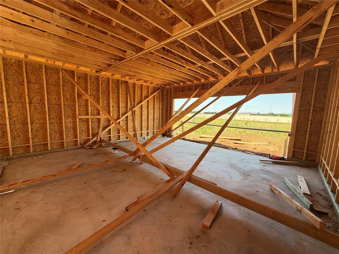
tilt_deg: -6.3
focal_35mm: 14
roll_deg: -1.4
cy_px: 127
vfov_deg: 85.7
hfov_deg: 102.1
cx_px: 170
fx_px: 137
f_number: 2.2
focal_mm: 2.22
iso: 50
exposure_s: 1/151
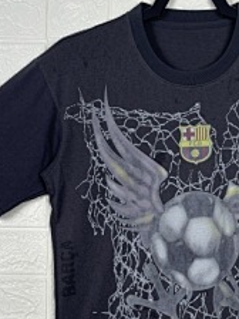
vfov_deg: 33.1
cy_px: 199
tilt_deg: -1.2
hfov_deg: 24.8
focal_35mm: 58
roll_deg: -1.0
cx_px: 190
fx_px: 534
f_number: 1.6
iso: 64
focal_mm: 5.96
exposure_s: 1/100
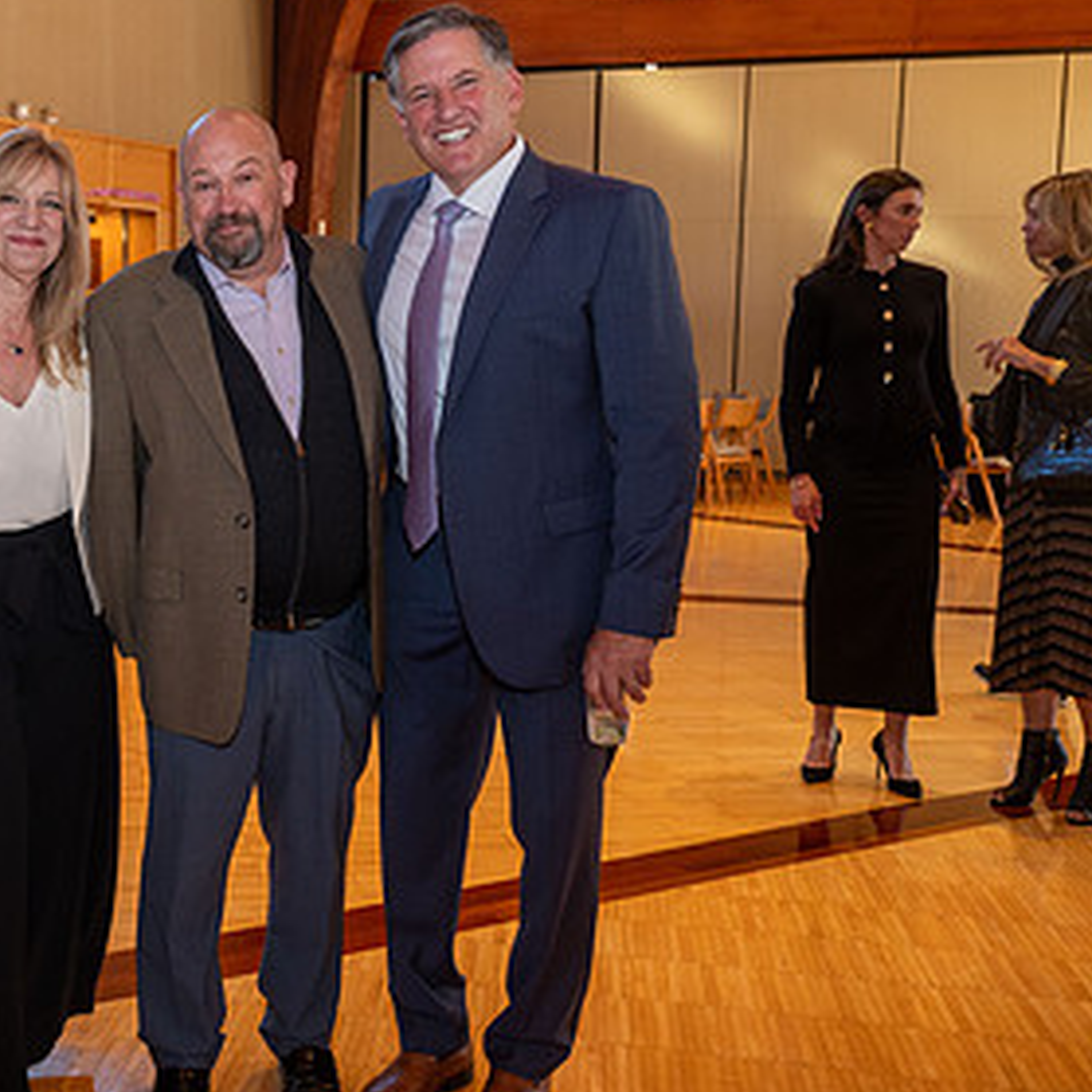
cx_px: 129
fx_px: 1642
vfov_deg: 36.8
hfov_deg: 34.9
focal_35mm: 46
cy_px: 511
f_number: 3.5
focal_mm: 26
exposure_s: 1/200
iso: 800
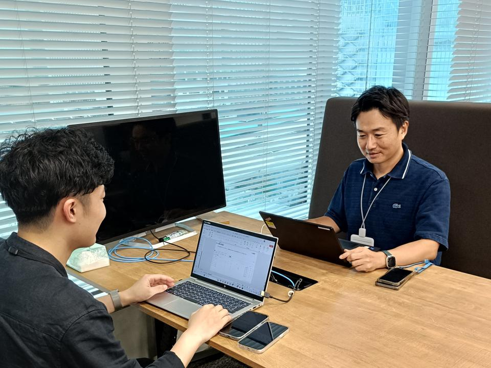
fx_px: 355
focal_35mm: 25
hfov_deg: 69.4
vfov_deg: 54.9
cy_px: 184
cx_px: 246
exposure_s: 1/50
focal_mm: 4.7
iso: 800
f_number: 1.7
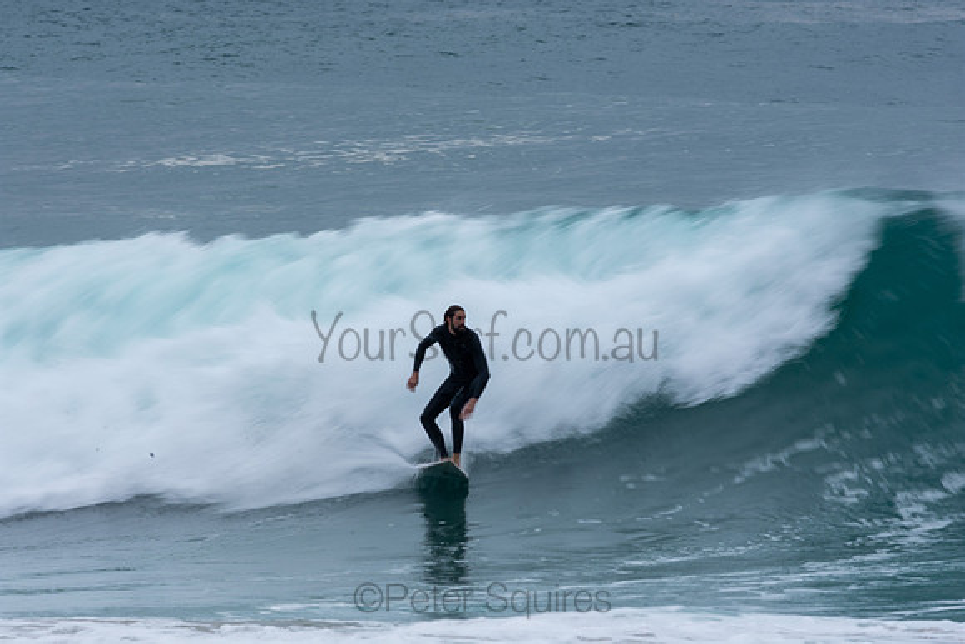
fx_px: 20108
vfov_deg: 1.8
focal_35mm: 750
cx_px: 482
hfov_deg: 2.7
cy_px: 322
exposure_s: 1/25
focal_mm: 500
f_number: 29
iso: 100
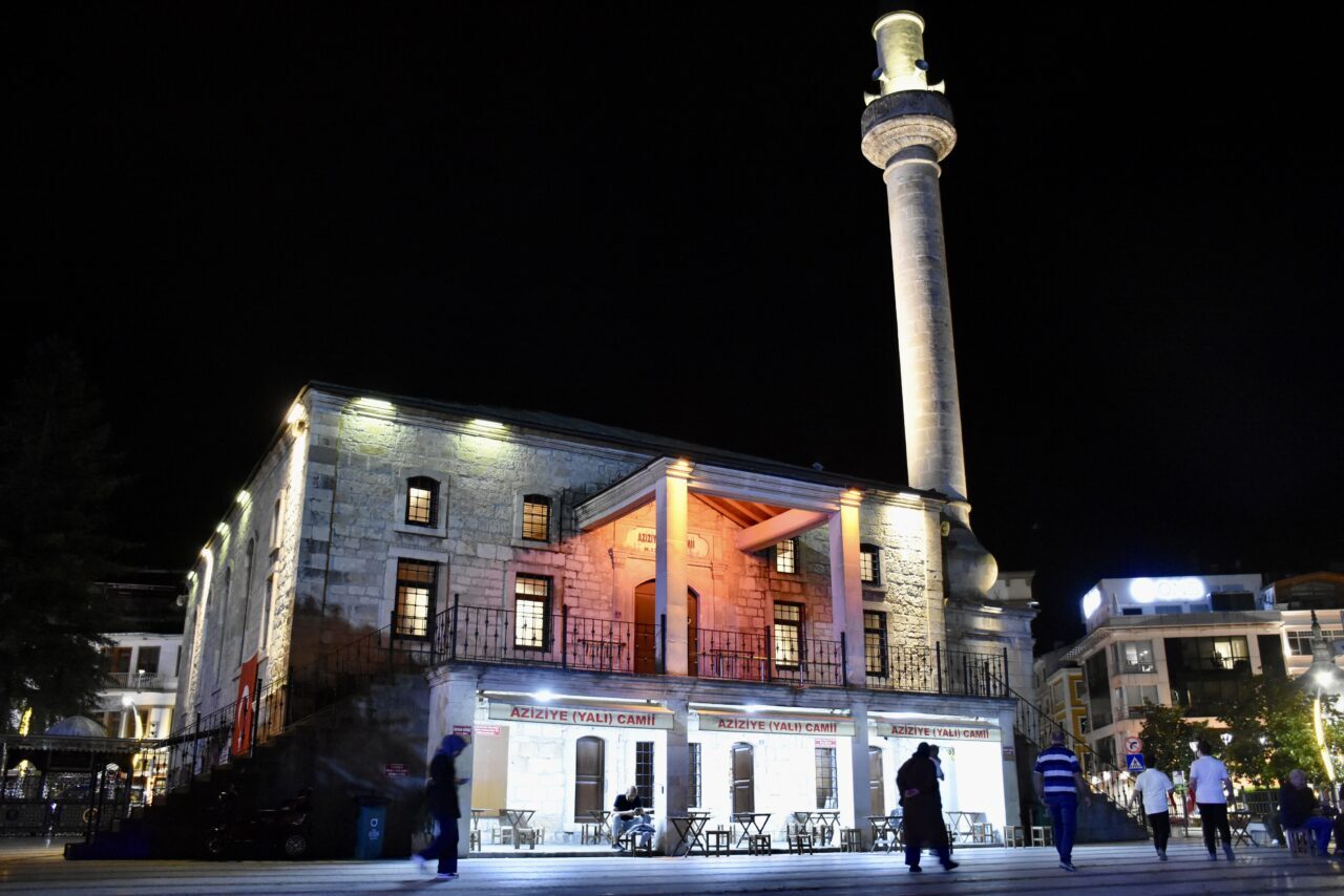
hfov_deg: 61.9
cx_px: 672
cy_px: 448
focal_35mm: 30
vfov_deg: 43.6
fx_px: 1120
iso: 3200
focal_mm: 20
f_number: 3.5
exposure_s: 1/25
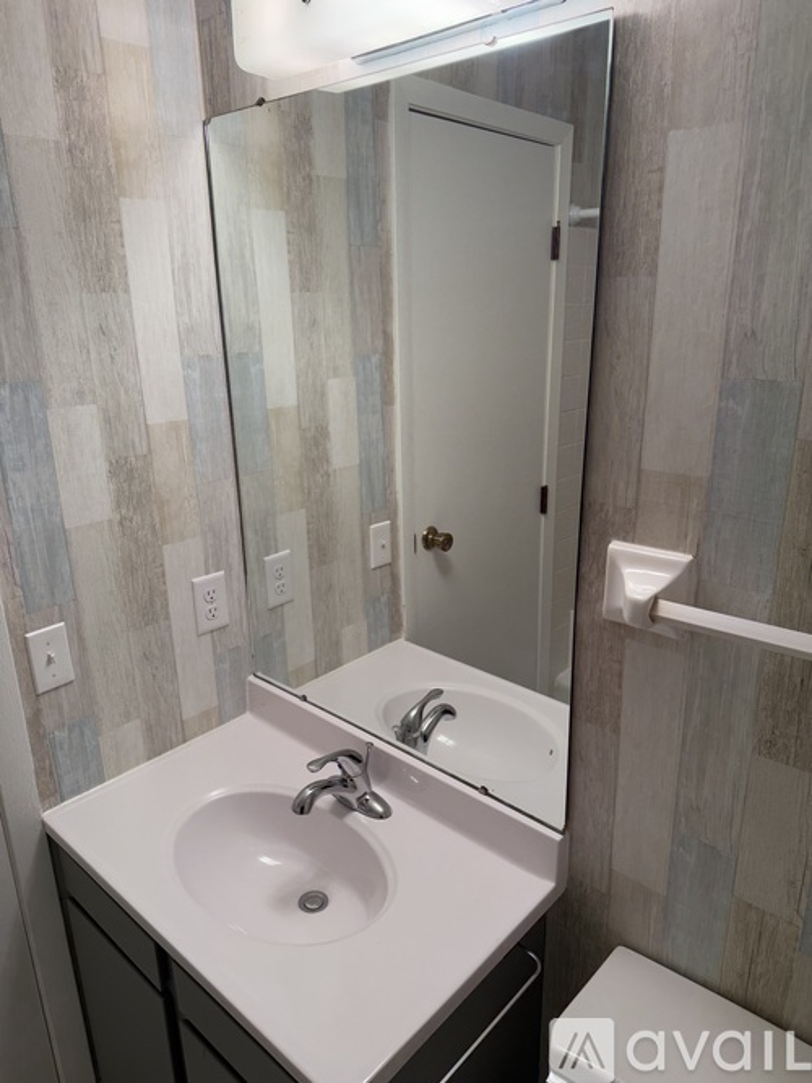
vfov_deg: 71.6
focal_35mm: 24
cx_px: 406
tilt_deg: -17.6
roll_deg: +1.2
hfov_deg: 56.8
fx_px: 751
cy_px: 542
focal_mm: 6.76
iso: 80
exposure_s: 1/120
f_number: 1.78
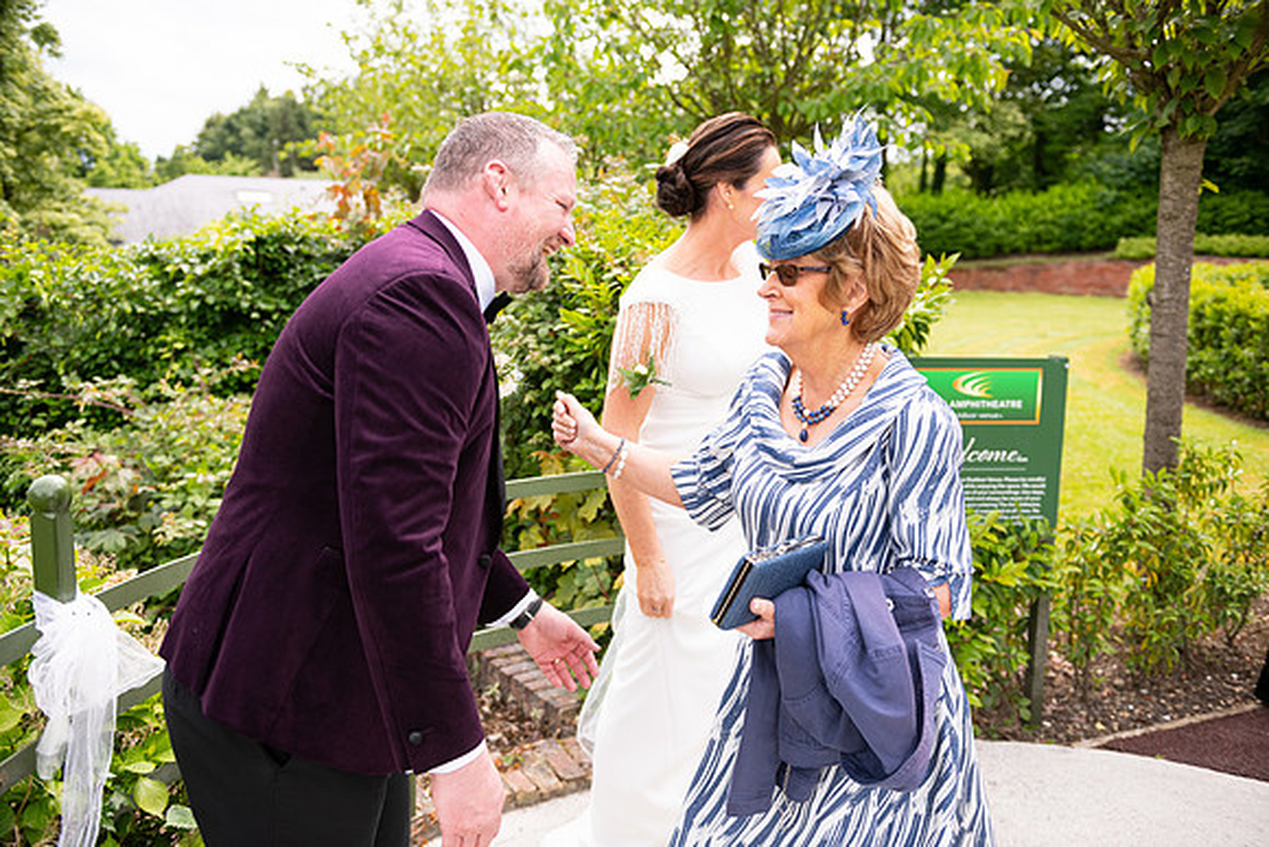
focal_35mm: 31
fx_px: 1093
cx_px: 634
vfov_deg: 42.3
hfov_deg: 60.3
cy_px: 424
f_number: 3.5
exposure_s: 1/1250
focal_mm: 31
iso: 250
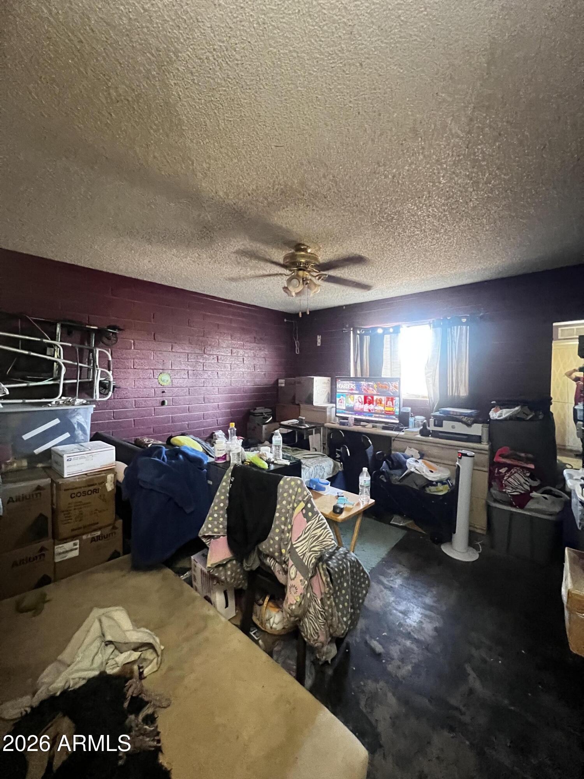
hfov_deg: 89.9
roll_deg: -0.1
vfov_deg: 106.2
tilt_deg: -2.2
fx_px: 292
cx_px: 292
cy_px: 390
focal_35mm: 13
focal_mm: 1.57
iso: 1600
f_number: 1.8
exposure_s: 1/30
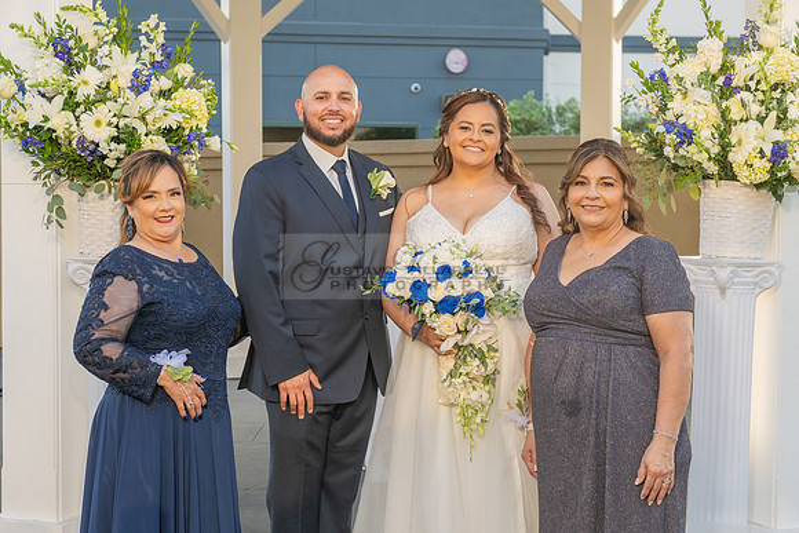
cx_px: 375
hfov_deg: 27.5
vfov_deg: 18.6
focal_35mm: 73
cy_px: 297
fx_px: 1631
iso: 200
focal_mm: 56
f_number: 5
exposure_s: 1/160
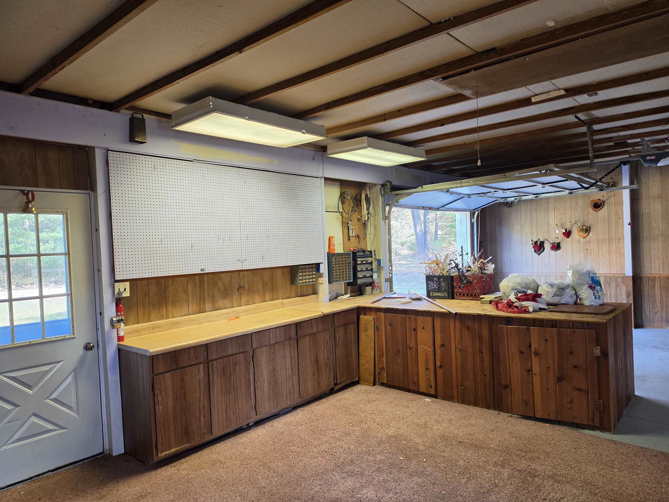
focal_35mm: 23
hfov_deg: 73.9
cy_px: 251
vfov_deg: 58.9
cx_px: 334
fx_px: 445
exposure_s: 1/120
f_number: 1.4
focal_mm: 6.5
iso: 100
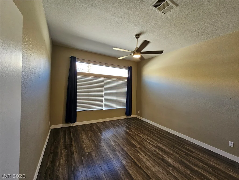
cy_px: 90
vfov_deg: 89.9
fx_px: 90
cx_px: 120
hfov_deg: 106.2
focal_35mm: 13
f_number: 2.2
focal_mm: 2.2
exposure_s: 1/60
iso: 100
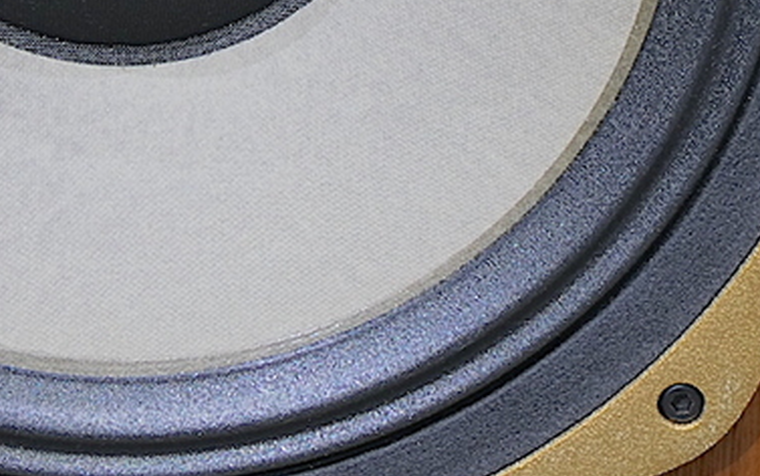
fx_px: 7543
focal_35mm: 364
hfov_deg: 5.8
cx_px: 101
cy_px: -141
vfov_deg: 3.6
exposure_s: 1/2.5
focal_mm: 24.2
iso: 200
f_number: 5.3
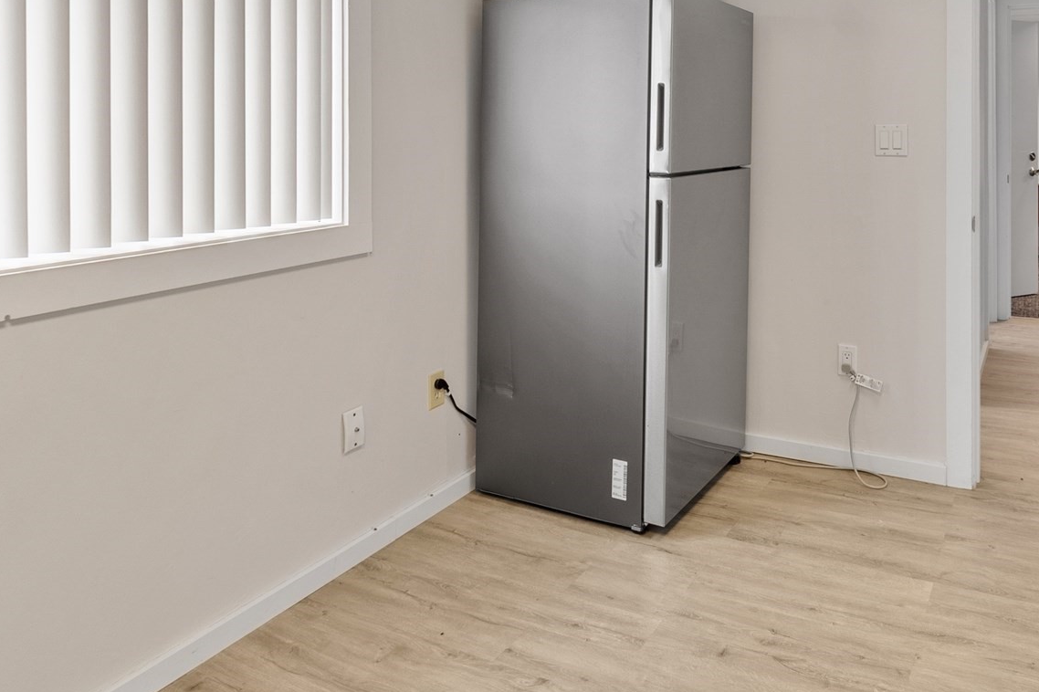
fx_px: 779
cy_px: 136
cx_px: 695
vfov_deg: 45.4
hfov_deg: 65.6
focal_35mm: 27
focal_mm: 10
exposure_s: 1/1.67
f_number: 8
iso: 320
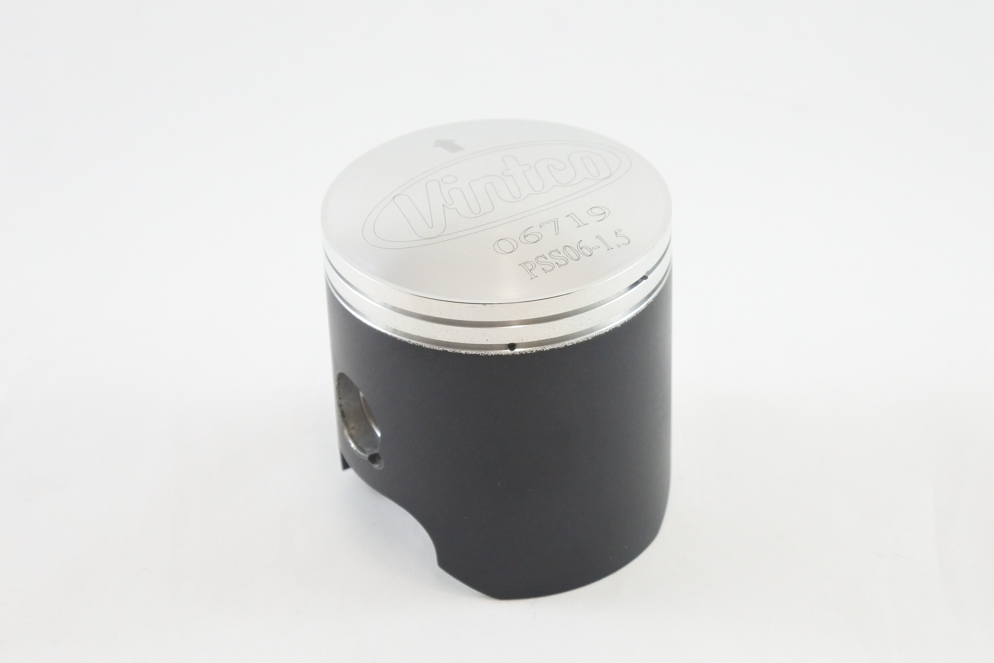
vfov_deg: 21.2
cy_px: 332
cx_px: 497
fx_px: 1767
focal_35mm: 64
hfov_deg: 31.4
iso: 800
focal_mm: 24
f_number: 5
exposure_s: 1/125
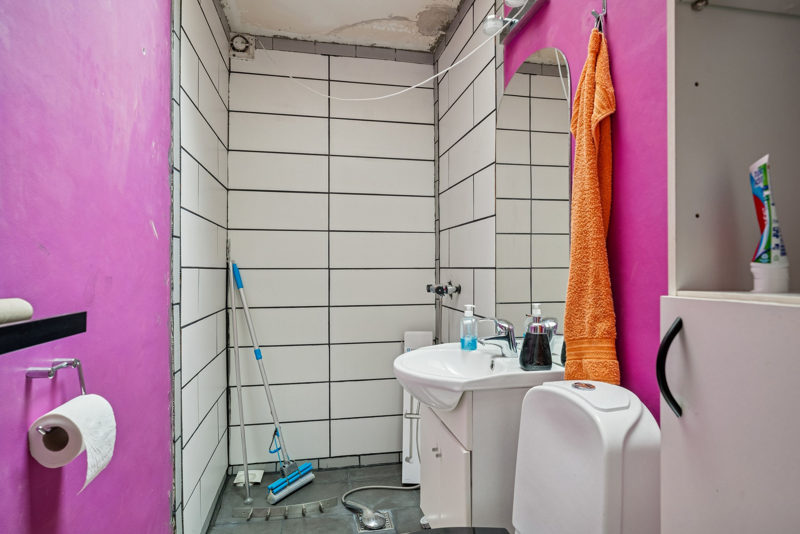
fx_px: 444
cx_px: 400
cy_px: 267
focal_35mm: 20
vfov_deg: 61.9
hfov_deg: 84.0
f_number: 8
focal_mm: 20
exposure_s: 1
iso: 400
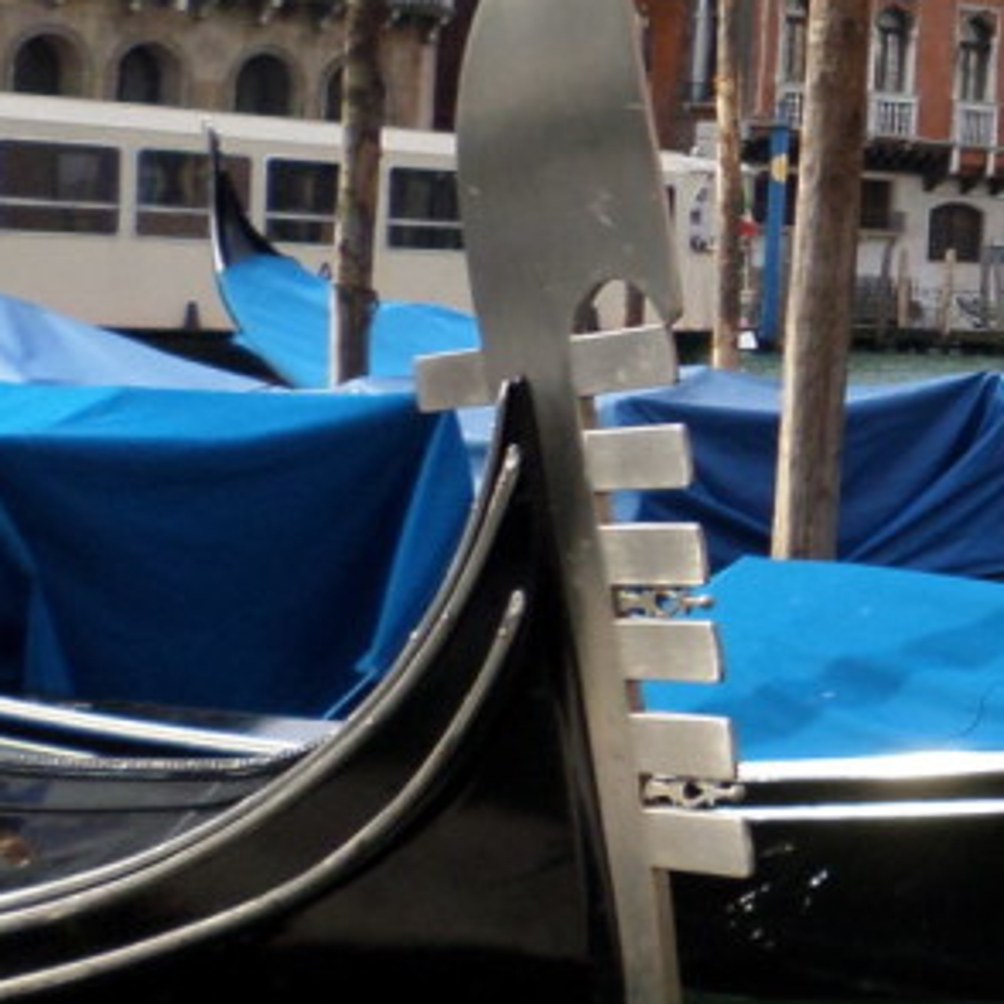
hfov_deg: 16.1
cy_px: 137
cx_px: 1783
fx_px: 3019
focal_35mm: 92
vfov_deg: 18.6
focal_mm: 4.5
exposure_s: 1/750
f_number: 2.5
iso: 80
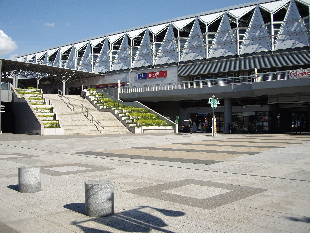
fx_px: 349
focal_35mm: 39
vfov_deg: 36.8
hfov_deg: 47.9
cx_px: 154
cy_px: 114
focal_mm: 7.9
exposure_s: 1/125
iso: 64
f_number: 8
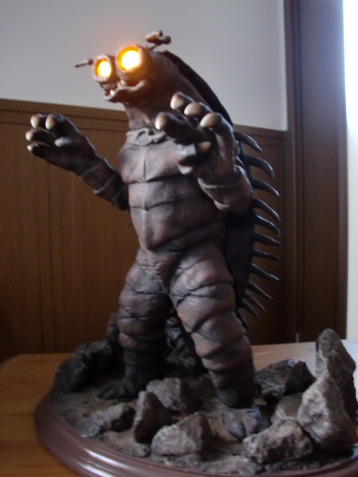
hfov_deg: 39.7
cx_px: 179
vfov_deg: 51.4
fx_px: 496
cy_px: 238
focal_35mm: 36
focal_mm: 6.3
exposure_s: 1/2
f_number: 2.8
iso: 400
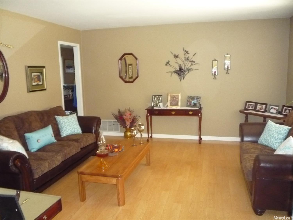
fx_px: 254
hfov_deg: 60.0
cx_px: 146
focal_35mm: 30
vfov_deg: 46.8
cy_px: 110
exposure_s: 1/30
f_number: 3.3
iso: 800
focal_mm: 5.2
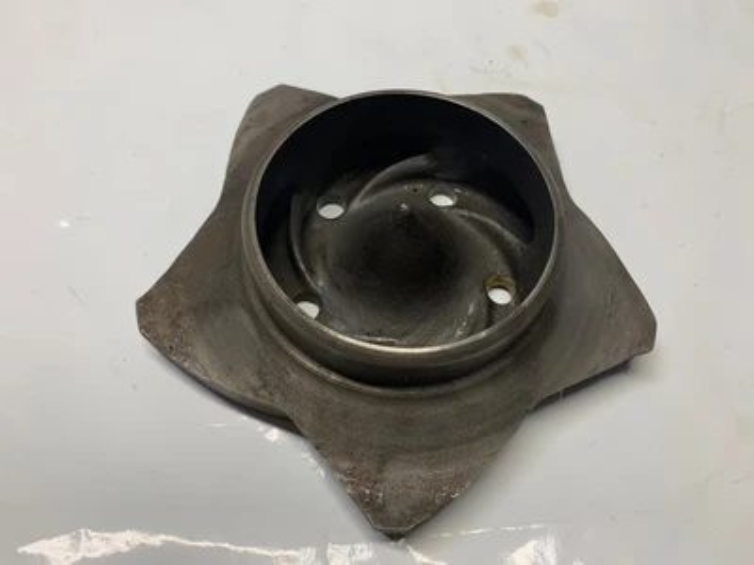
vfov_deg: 53.1
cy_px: 282
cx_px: 377
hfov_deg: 67.3
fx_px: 566
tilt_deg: -60.9
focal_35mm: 26
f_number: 1.8
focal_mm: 4.25
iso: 40
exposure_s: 1/121
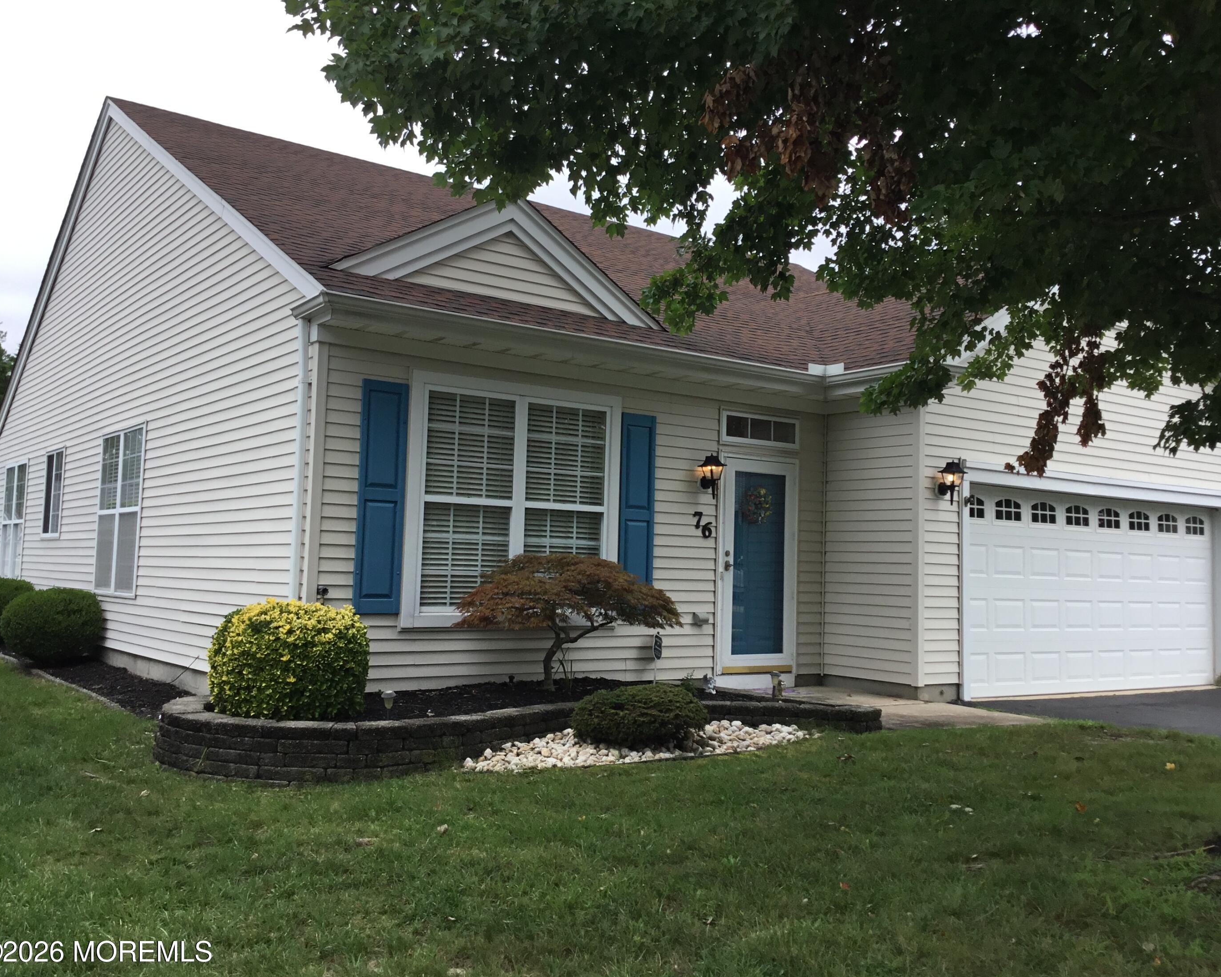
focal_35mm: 33
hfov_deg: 54.2
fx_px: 1193
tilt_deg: +3.6
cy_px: 498
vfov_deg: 44.5
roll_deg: -2.1
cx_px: 645
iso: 25
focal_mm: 3.3
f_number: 2.4
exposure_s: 1/721
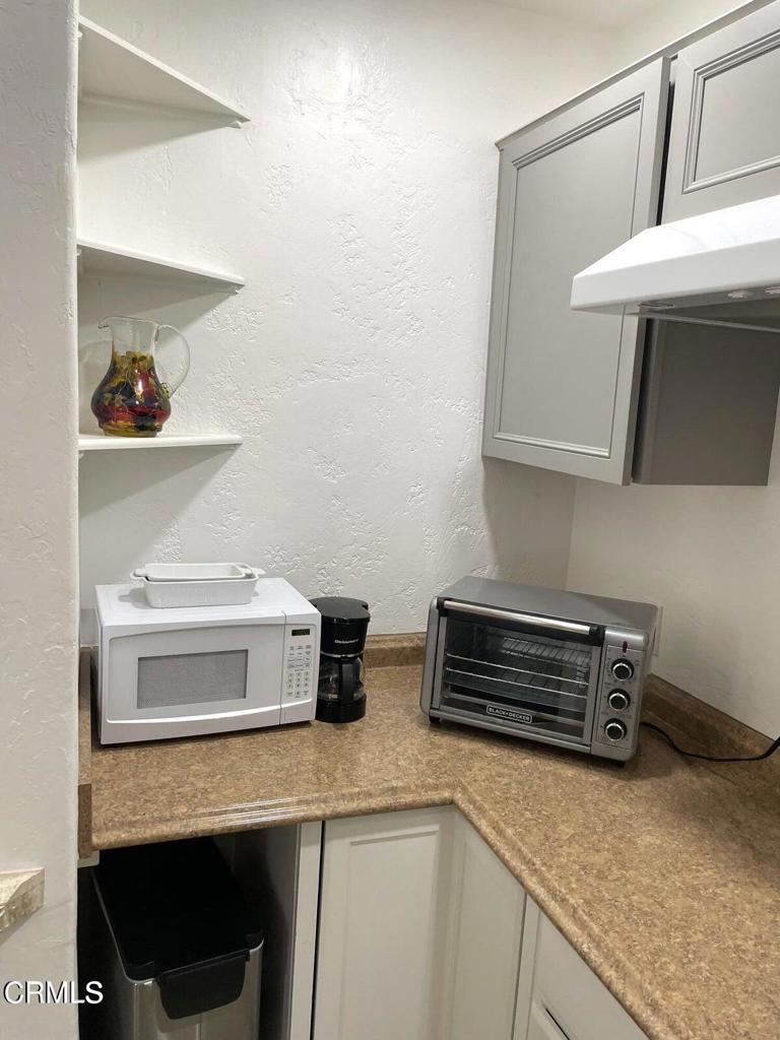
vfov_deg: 67.3
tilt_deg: -8.3
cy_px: 520
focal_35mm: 26
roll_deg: -2.5
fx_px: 781
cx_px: 390
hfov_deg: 53.1
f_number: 1.6
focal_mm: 4.2
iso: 125
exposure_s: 1/120
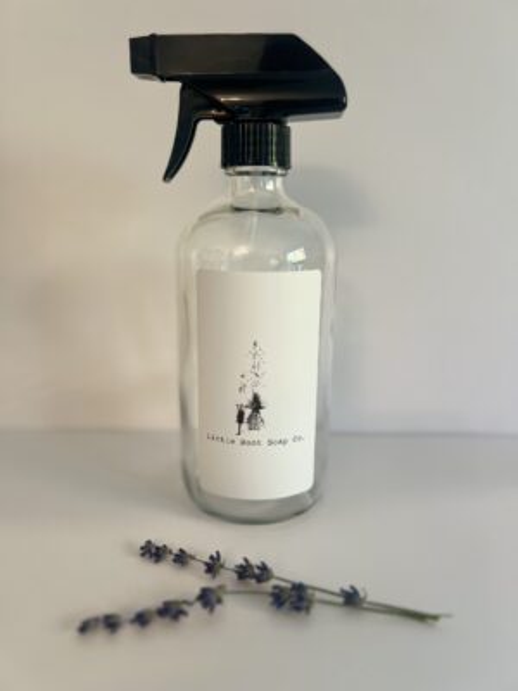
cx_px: 259
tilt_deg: -14.5
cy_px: 346
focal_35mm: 26
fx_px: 519
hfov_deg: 53.1
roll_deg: -0.7
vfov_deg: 67.3
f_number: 1.5
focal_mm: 5.7
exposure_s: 1/60
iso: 125
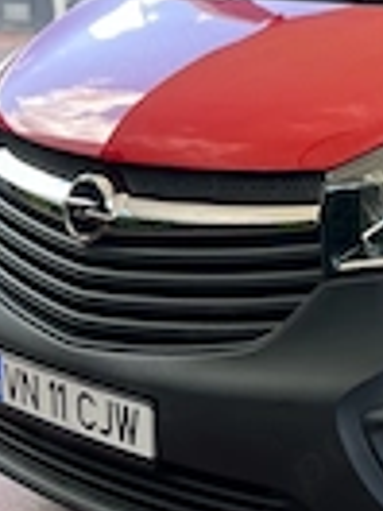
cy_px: 139
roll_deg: -0.1
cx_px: 491
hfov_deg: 17.5
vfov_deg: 24.5
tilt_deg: -8.5
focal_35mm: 79
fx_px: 1165
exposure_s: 1/172
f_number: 1.5
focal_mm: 5.7
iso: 50
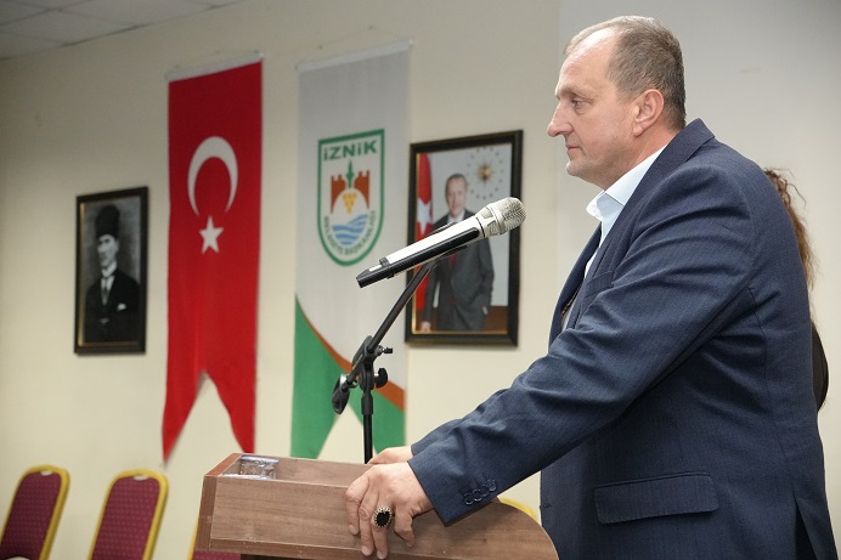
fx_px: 1541
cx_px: 420
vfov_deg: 20.6
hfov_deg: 30.5
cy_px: 280
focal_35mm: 66
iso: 5000
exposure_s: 1/160
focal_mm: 44.1
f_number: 4
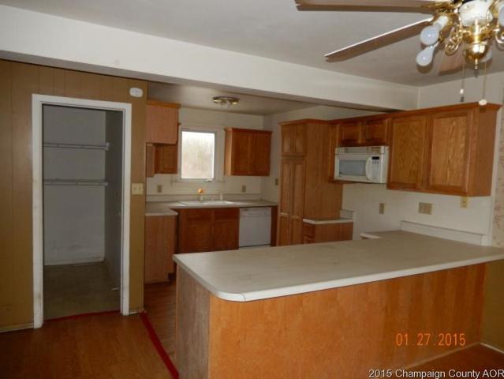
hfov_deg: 69.4
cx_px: 252
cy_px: 190
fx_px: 364
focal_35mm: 25
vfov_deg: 54.9
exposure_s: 1/30
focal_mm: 4.5
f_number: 3.4
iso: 220
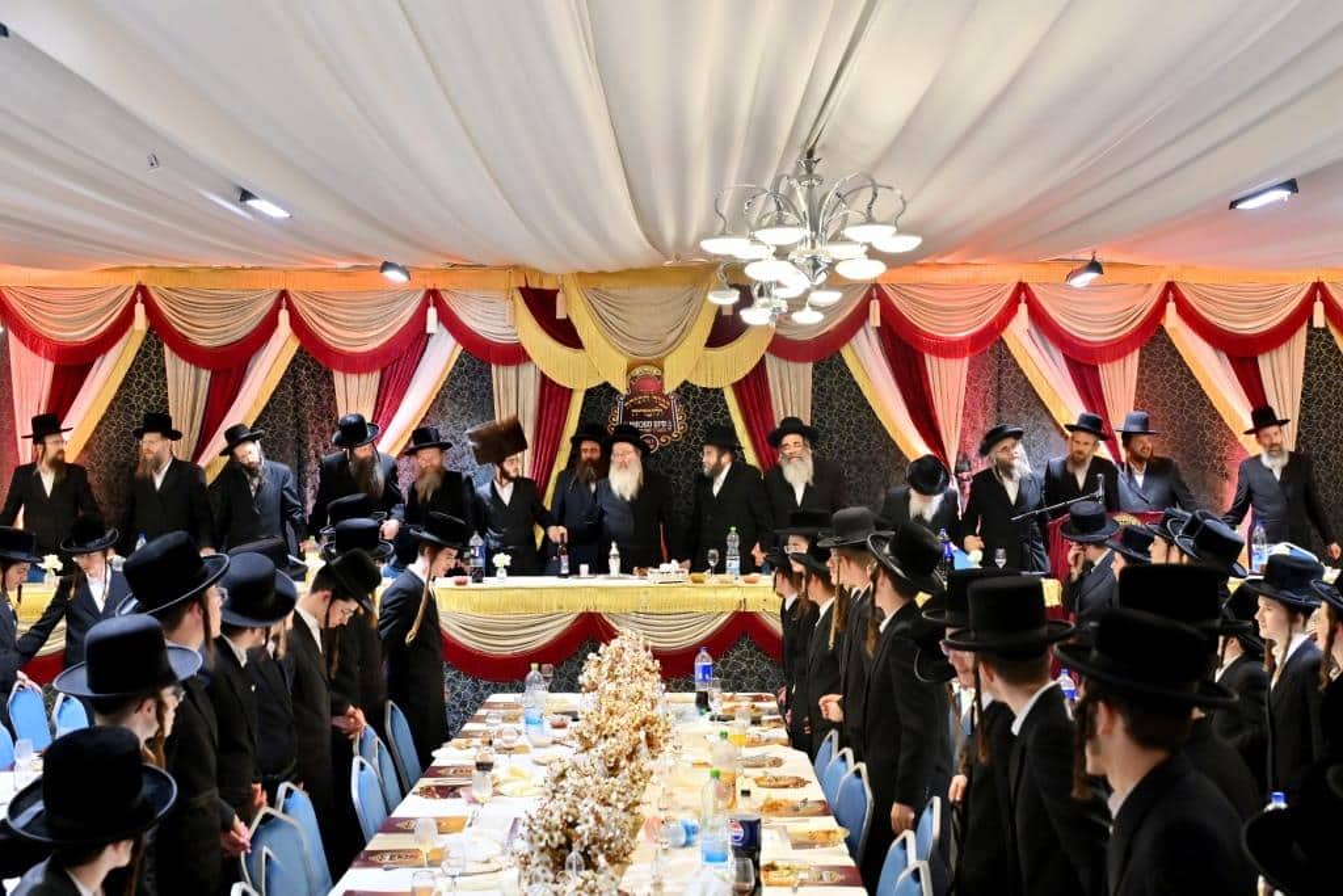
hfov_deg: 42.7
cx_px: 672
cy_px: 448
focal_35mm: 46
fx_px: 1716
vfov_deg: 29.3
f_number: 4
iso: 800
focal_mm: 31
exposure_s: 1/250
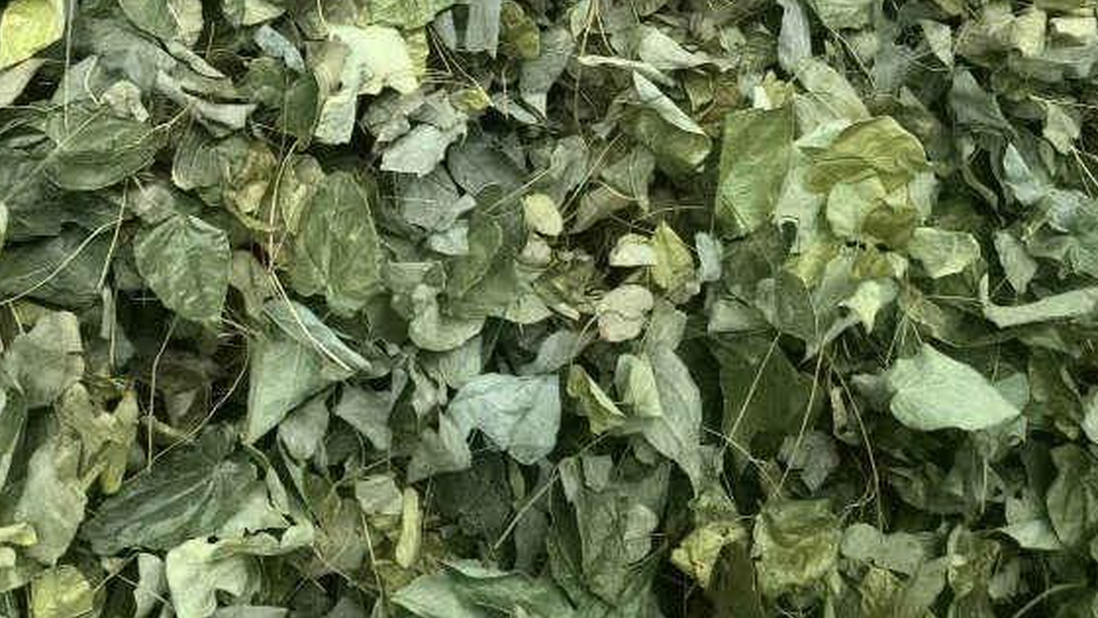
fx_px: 1630
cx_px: 359
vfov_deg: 18.4
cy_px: -372
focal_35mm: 56
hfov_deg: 36.8
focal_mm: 5.72
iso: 1600
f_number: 1.4
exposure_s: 1/100
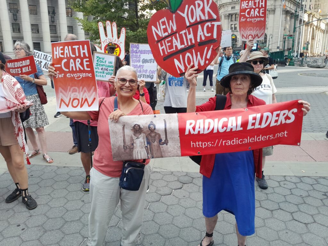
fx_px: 246
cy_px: 123
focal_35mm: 26
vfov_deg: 53.1
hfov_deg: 67.3
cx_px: 164
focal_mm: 3.98
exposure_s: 1/120
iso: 40
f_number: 1.8
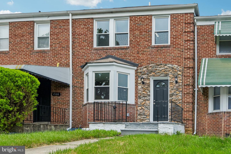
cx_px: 116
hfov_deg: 58.7
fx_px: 205
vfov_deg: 41.1
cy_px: 77
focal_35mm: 32
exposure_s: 1/1250
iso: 400
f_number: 8
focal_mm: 32
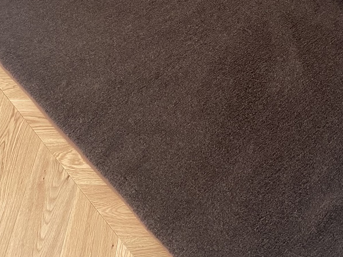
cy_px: 20
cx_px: 257
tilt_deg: -47.1
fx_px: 515
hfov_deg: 36.0
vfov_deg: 26.9
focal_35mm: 52
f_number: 1.8
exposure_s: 1/60
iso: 160
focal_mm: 4.25
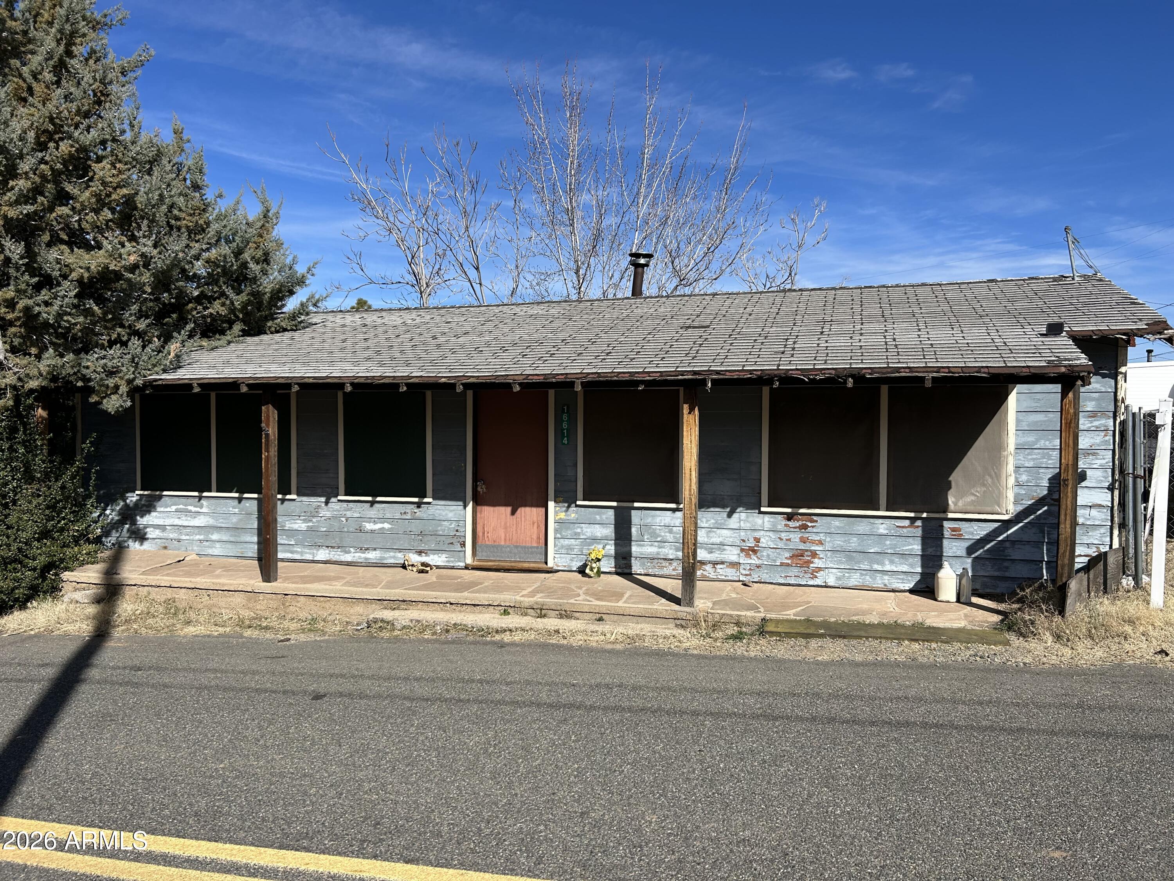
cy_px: 440
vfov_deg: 53.1
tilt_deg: -1.6
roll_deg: -0.1
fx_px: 882
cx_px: 587
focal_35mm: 26
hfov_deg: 67.3
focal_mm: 5.7
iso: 50
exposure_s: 1/4831
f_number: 1.5
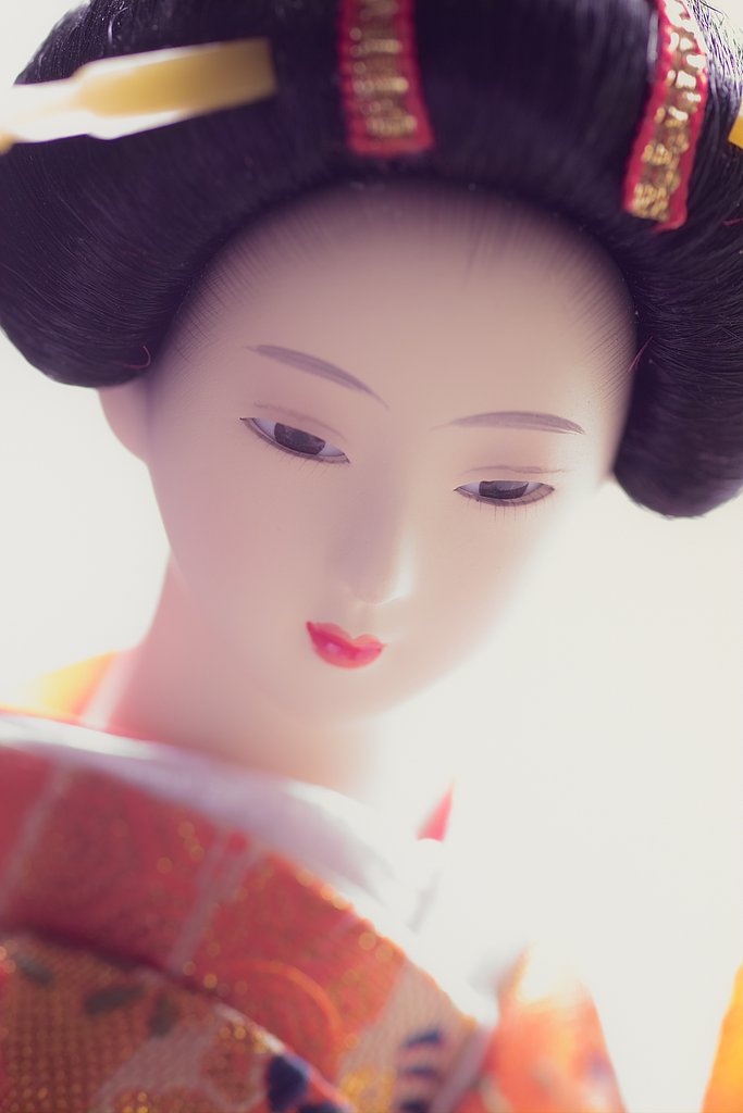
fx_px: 3683
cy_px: 556
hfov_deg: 11.5
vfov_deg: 17.2
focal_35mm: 119
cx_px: 372
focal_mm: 70
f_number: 4
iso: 100
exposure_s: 2
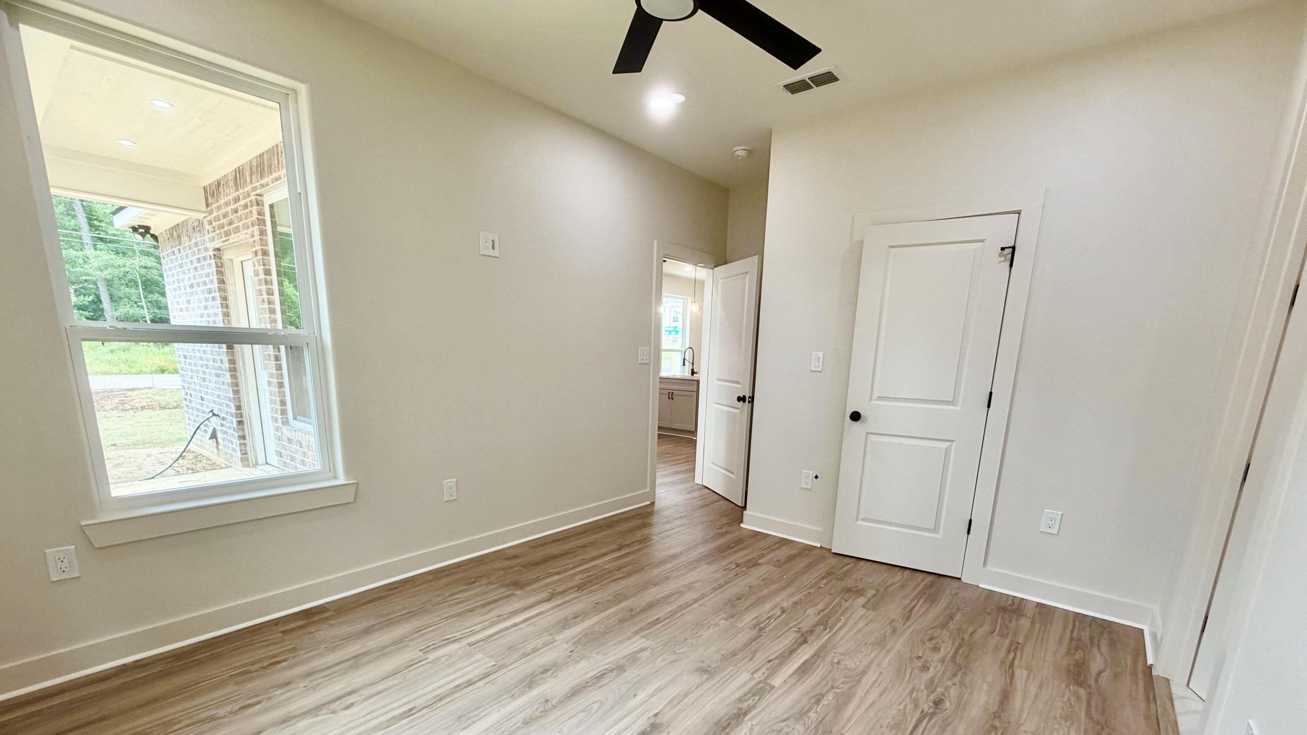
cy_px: 470
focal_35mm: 16
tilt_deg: -12.3
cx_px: 656
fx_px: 555
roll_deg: -1.6
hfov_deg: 99.4
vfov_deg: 65.8
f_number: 2.2
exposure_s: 1/120
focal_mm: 2.22
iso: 125
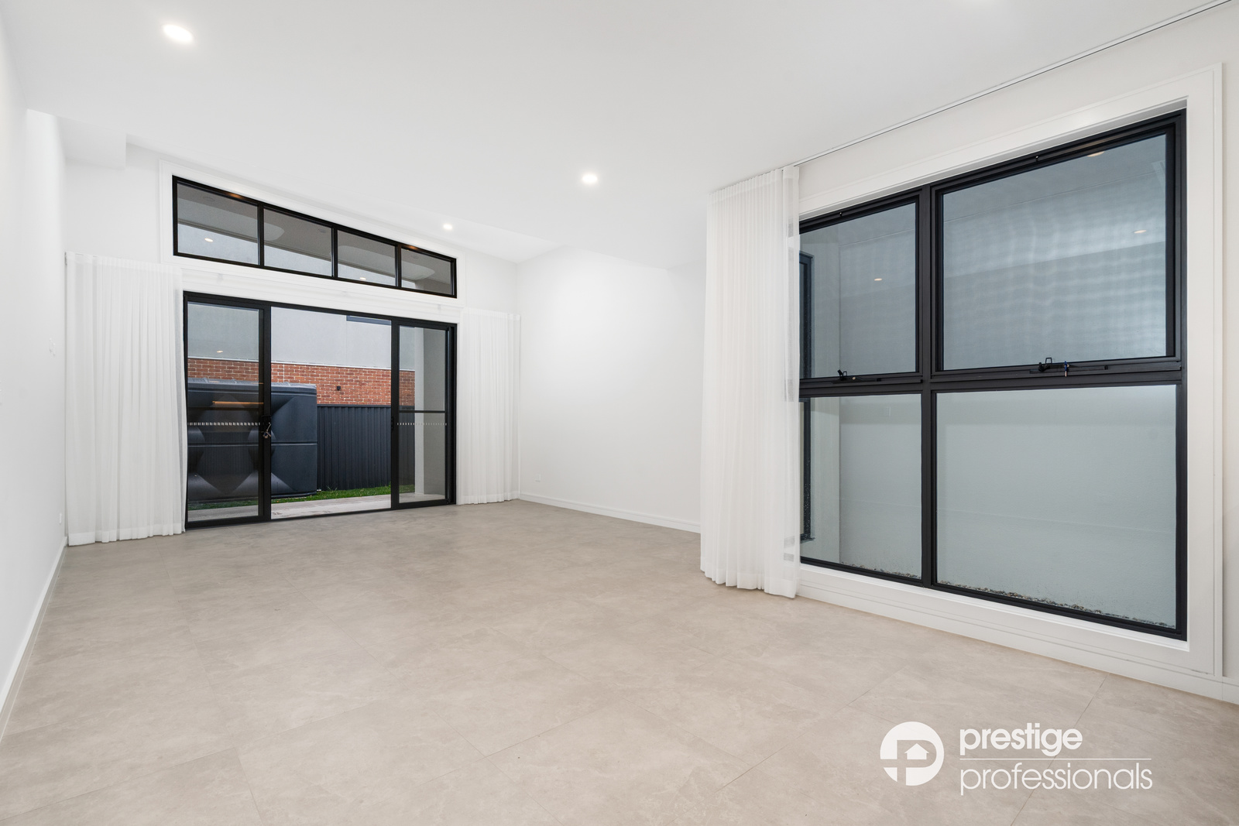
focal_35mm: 16
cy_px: 413
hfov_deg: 96.7
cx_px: 620
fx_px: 551
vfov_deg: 73.8
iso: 400
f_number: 11
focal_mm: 16
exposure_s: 1/15
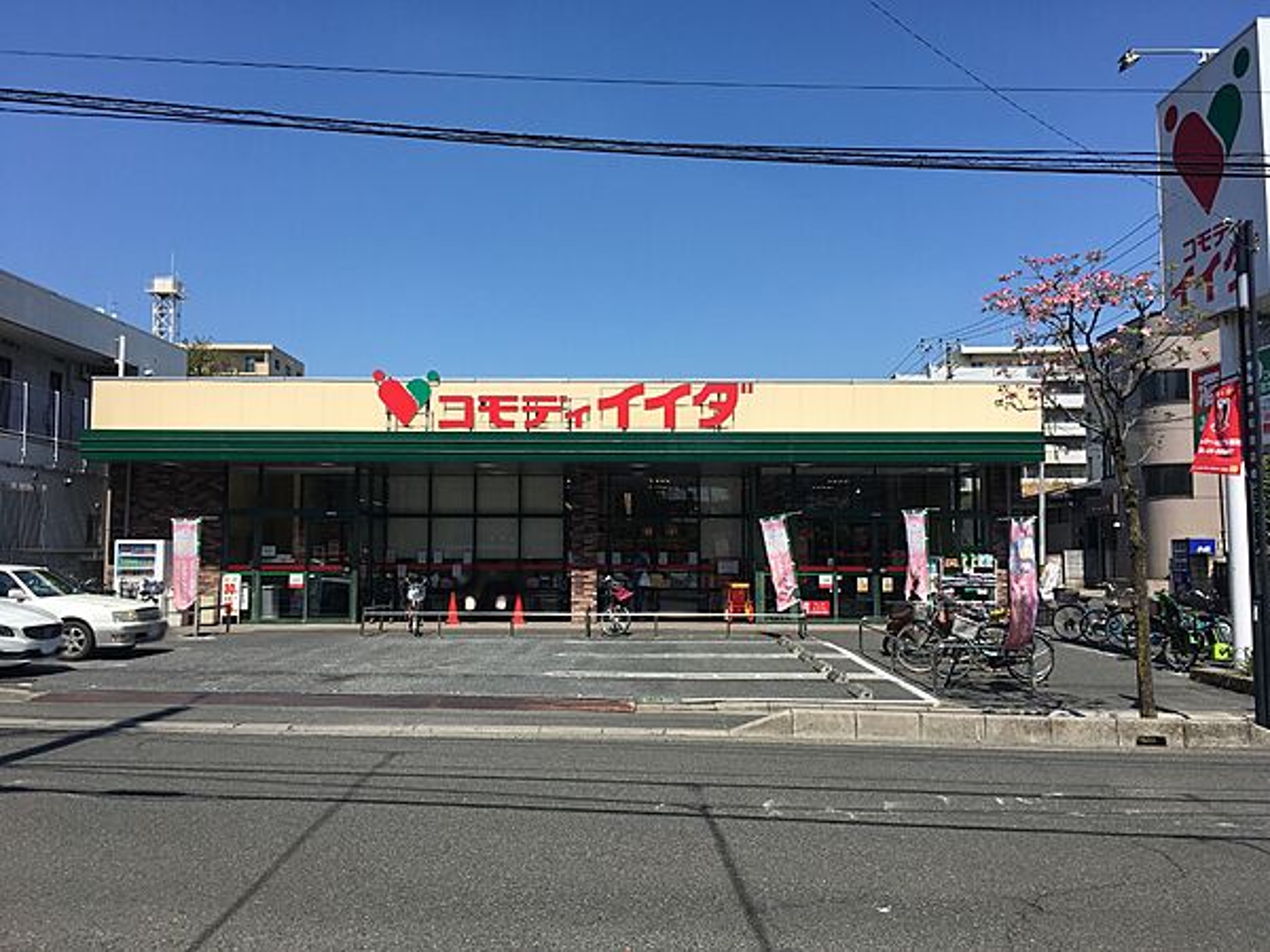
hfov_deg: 61.7
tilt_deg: +1.8
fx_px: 1064
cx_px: 635
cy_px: 476
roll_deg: +0.5
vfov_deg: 48.2
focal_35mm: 29
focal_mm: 4.15
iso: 25
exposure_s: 1/1832
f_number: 2.2
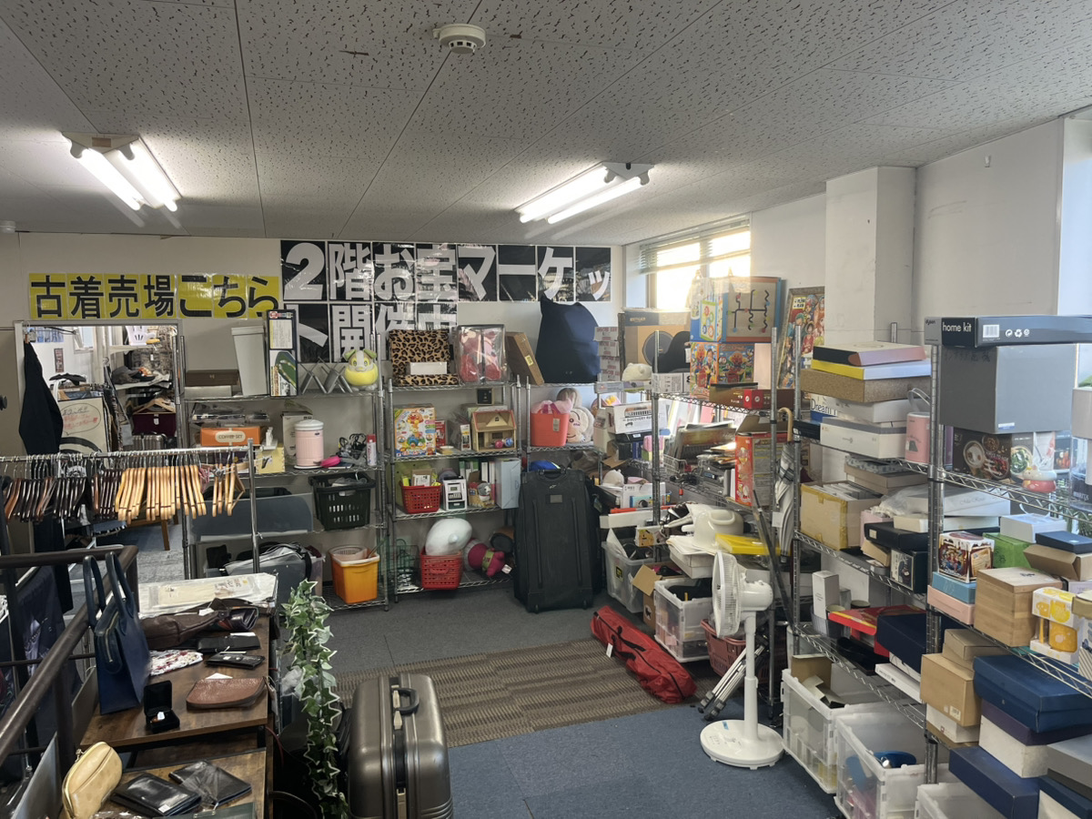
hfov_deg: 67.3
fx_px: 820
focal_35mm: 26
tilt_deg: -3.8
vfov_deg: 53.1
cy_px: 410
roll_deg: +1.1
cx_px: 546
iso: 100
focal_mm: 5.1
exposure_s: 1/120
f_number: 1.6
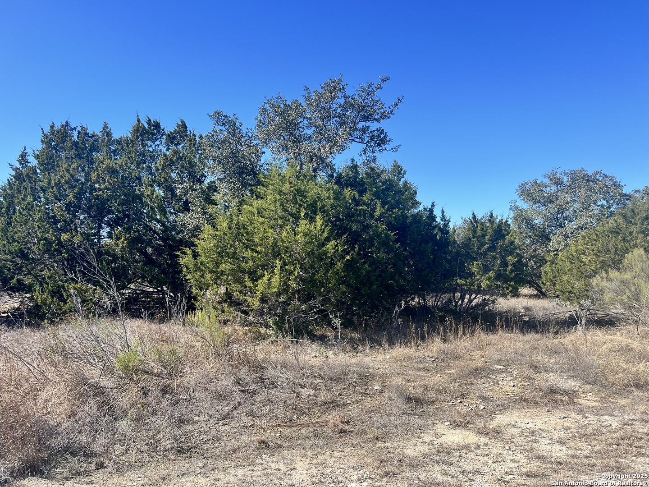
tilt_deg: +4.4
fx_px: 487
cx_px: 324
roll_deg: +2.1
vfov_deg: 53.1
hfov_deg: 67.3
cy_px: 244
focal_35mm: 26
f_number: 1.5
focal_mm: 5.7
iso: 50
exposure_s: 1/2208
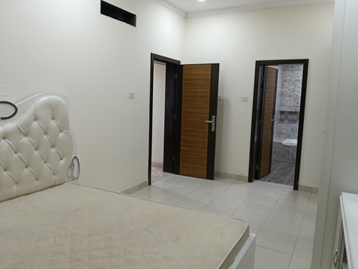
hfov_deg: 65.3
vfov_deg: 51.4
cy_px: 134
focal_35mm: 27
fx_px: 280
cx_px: 179
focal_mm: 3.98
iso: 125
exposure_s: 1/33.3
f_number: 1.8
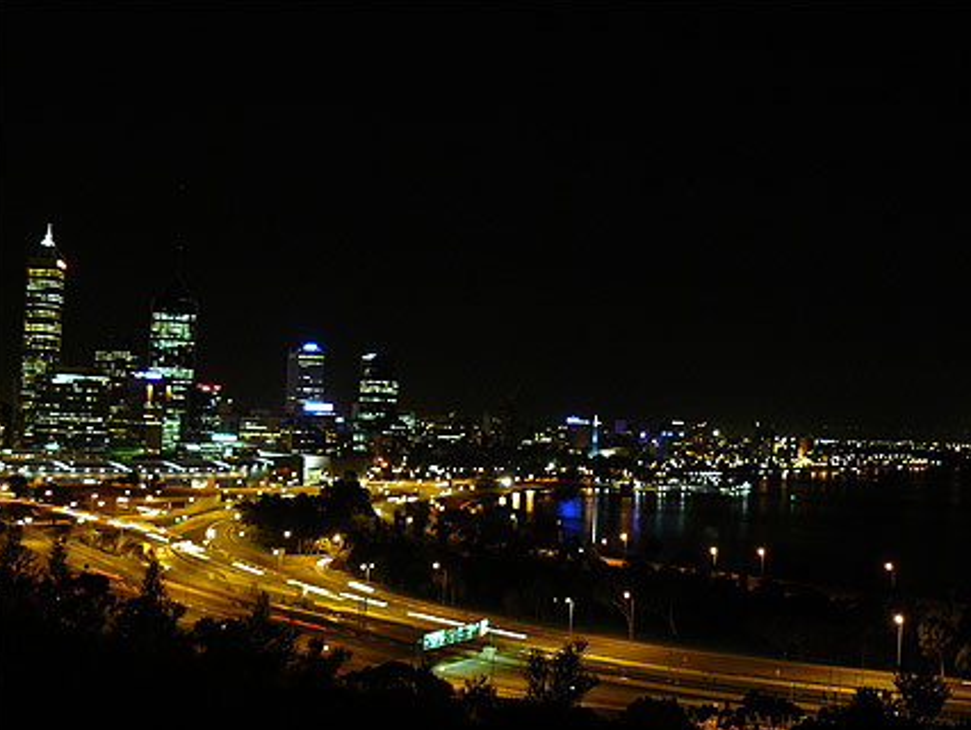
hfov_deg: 48.9
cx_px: 501
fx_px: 1067
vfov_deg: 37.7
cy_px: 381
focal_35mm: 38
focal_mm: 6
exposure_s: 1
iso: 200
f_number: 2.8
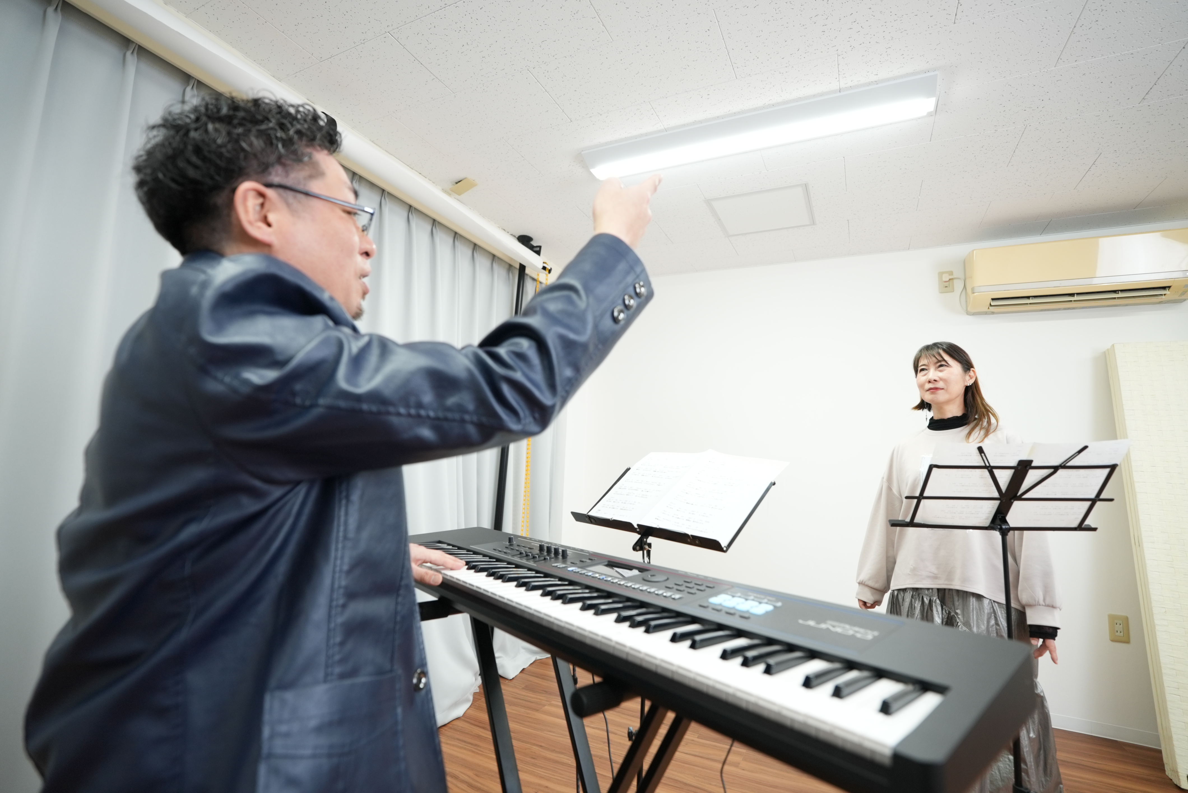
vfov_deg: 73.8
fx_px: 528
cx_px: 594
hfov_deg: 96.7
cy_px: 396
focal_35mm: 16
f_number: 2.8
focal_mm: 16
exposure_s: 1/200
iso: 1000
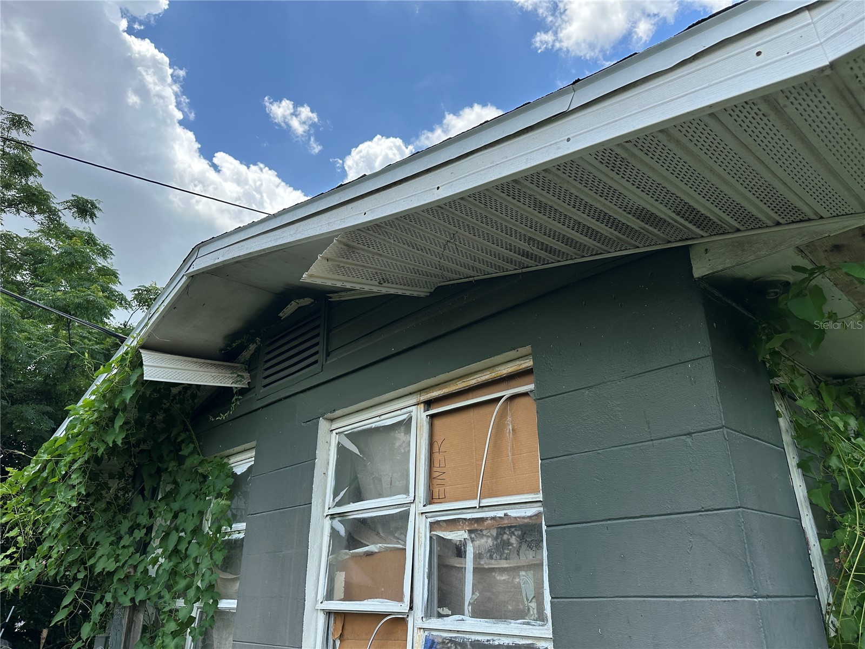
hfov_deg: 71.6
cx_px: 432
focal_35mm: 24
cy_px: 324
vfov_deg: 56.8
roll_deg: +1.5
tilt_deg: +22.2
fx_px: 600
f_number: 1.78
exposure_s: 1/2525
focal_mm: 6.86
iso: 80
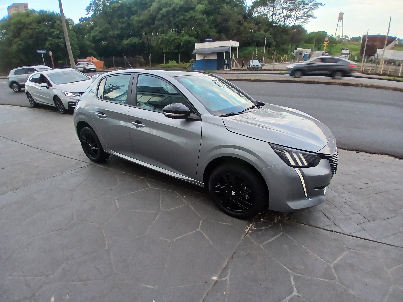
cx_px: 202
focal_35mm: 17
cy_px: 151
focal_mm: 1.4
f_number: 2.2
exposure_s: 1/60
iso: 80
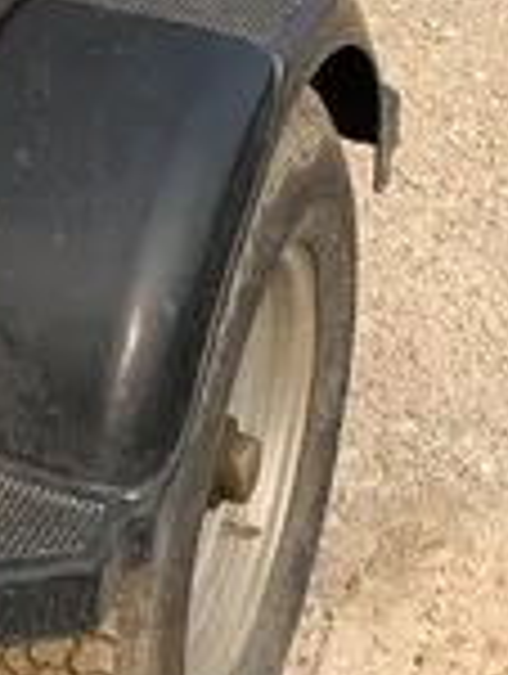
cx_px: -548
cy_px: -277
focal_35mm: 127
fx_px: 2478
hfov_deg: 10.6
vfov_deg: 14.6
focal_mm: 4.25
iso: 25
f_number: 1.8
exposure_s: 1/1427
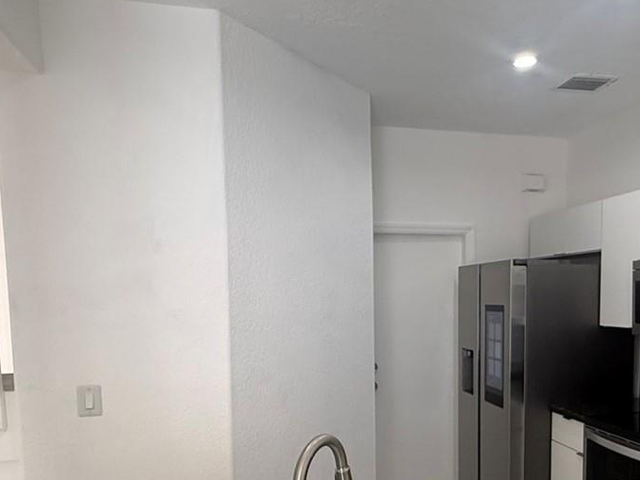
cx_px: 410
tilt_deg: -5.7
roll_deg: +0.6
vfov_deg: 41.7
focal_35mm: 33
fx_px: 610
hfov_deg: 54.6
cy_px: 356
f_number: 2.2
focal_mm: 2.22
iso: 160
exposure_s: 1/120
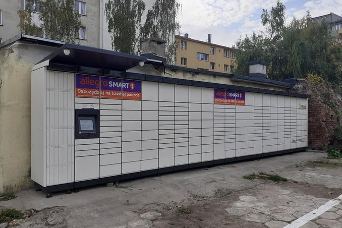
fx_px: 275
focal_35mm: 29
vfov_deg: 44.9
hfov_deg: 63.6
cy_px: 119
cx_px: 166
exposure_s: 1/1035
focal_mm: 3.6
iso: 40
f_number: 1.9
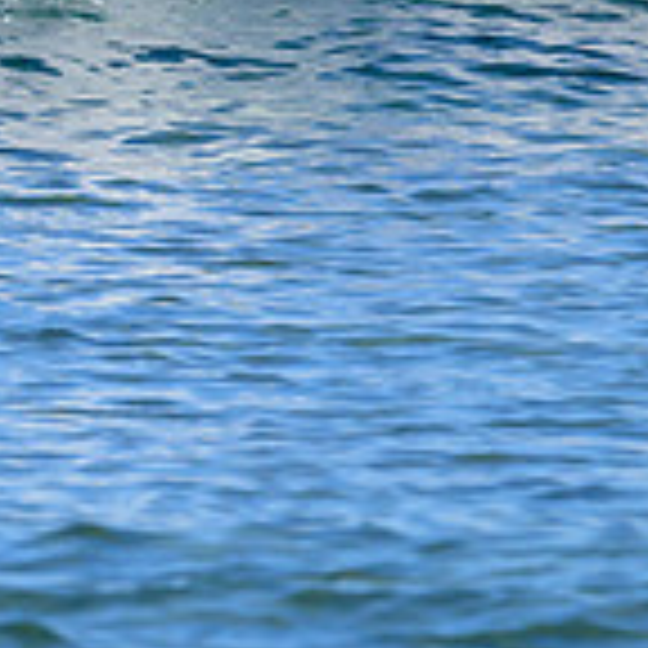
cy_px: -203
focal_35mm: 1690
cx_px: -548
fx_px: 35792
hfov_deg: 1.0
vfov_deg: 1.0
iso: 280
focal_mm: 360
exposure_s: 1/1600
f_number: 7.1
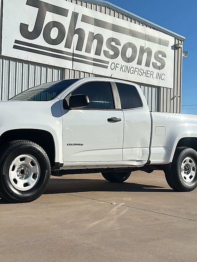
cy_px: 131
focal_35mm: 42
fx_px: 319
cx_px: 67
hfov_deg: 34.1
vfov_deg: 44.8
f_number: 1.78
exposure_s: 1/9091
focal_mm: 6.86
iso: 80
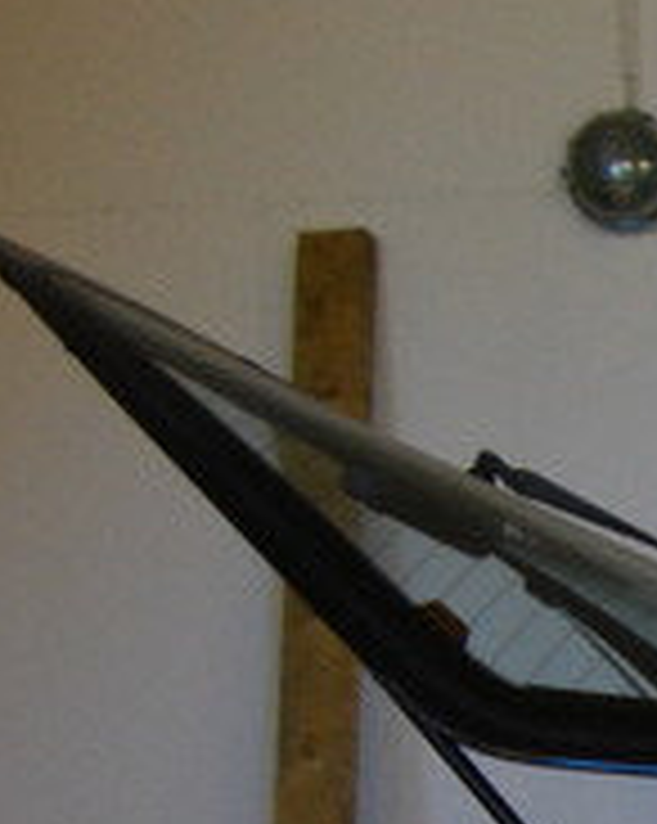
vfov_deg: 9.1
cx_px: 2259
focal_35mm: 205
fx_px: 4991
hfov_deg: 6.6
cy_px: 1421
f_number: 5.6
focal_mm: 26
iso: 800
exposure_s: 1/30
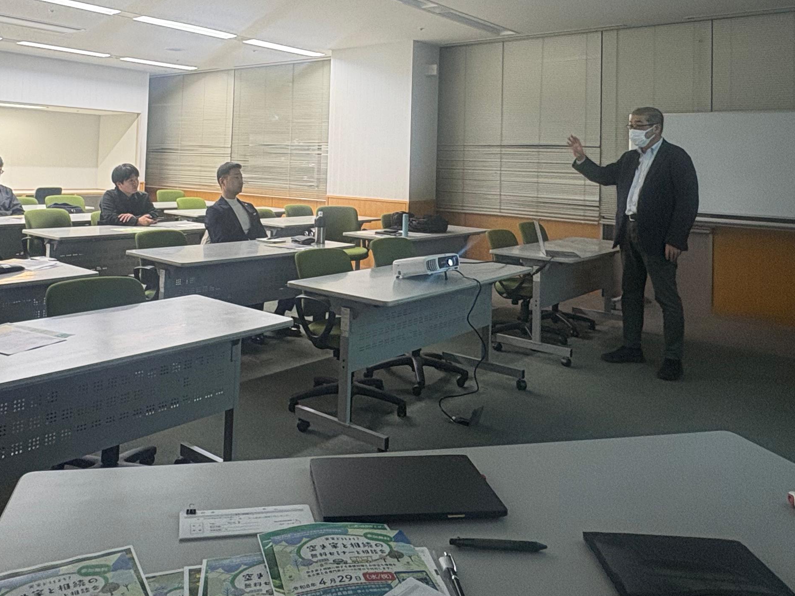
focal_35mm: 30
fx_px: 689
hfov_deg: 59.6
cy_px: 131
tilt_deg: +2.9
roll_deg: -1.4
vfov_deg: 44.8
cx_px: 329
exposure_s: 1/60
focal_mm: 2.22
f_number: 2.2
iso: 160
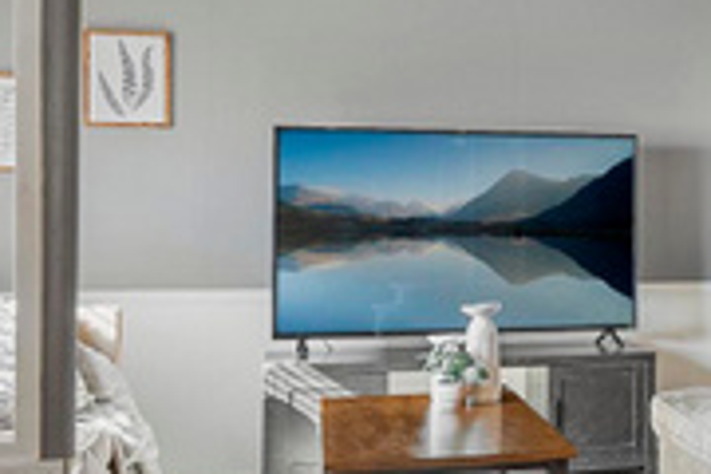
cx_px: 845
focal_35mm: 66
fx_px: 1306
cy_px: 190
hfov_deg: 27.0
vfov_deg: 20.5
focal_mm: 18.6
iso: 320
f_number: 7.1
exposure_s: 1/1.25
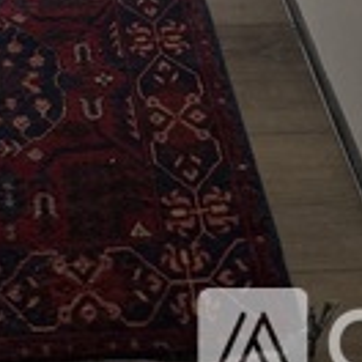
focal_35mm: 107
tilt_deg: -16.3
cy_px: -517
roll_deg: +0.4
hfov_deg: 15.8
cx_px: -44
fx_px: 1266
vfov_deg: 12.6
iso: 200
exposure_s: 1/80
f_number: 1.78
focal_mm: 6.76
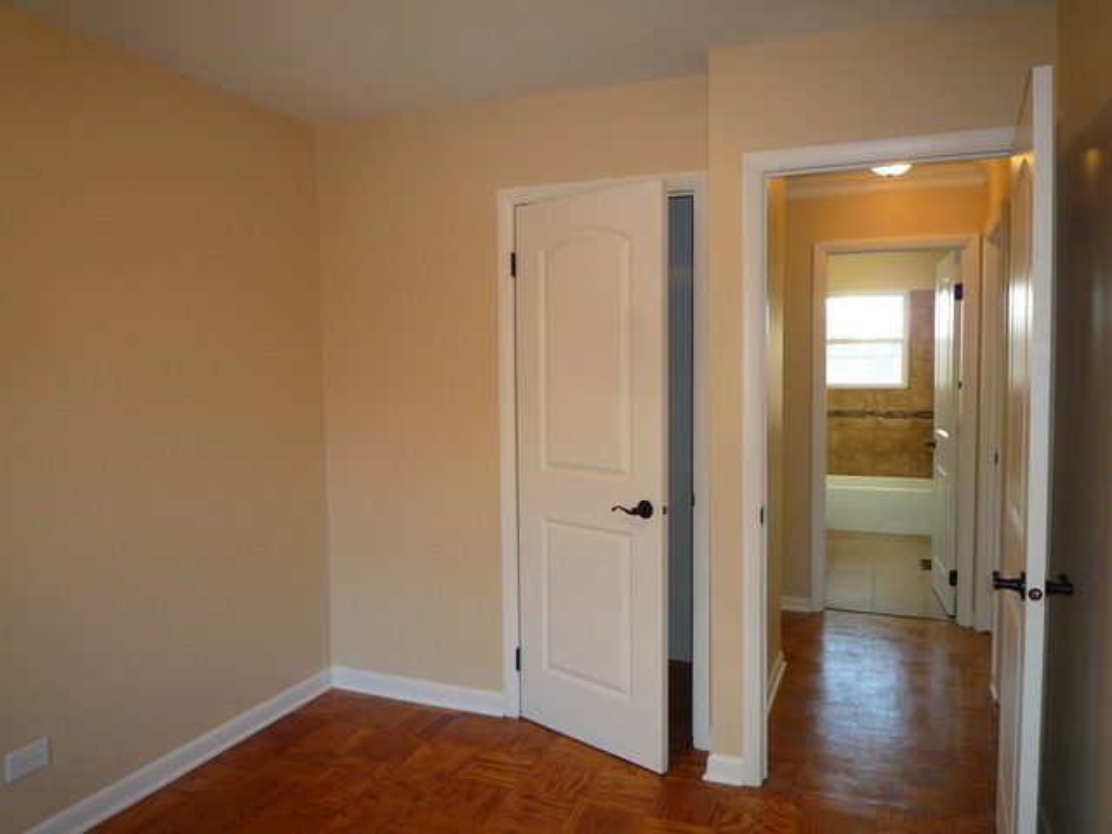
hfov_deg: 69.4
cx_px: 556
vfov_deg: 54.9
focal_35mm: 25
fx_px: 803
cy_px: 417
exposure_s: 1/30
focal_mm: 4.4
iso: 100
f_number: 2.8
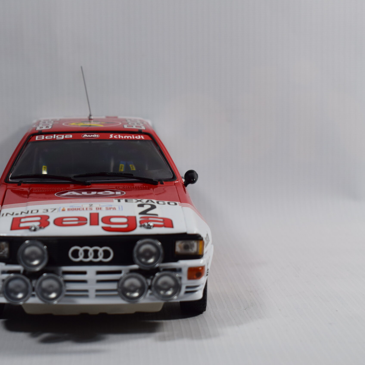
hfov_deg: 22.3
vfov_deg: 22.5
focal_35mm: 77
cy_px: 182
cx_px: 90
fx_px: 919
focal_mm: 40
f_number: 8
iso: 400
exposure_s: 1/60
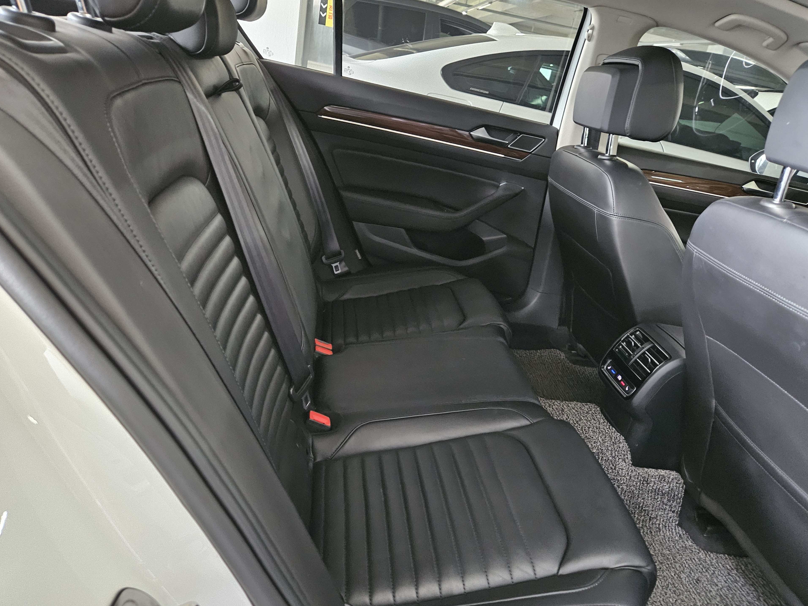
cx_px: 405
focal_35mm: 24
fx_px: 560
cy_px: 300
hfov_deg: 71.6
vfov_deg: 56.8
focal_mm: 5.4
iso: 1250
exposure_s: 1/17.2
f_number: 1.8
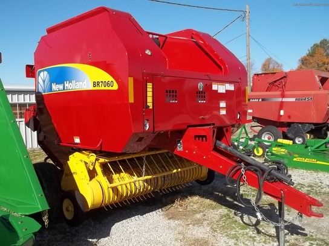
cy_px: 123
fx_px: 314
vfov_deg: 42.9
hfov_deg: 55.4
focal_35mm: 33
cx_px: 164
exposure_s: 1/160
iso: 64
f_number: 8
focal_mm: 5.9
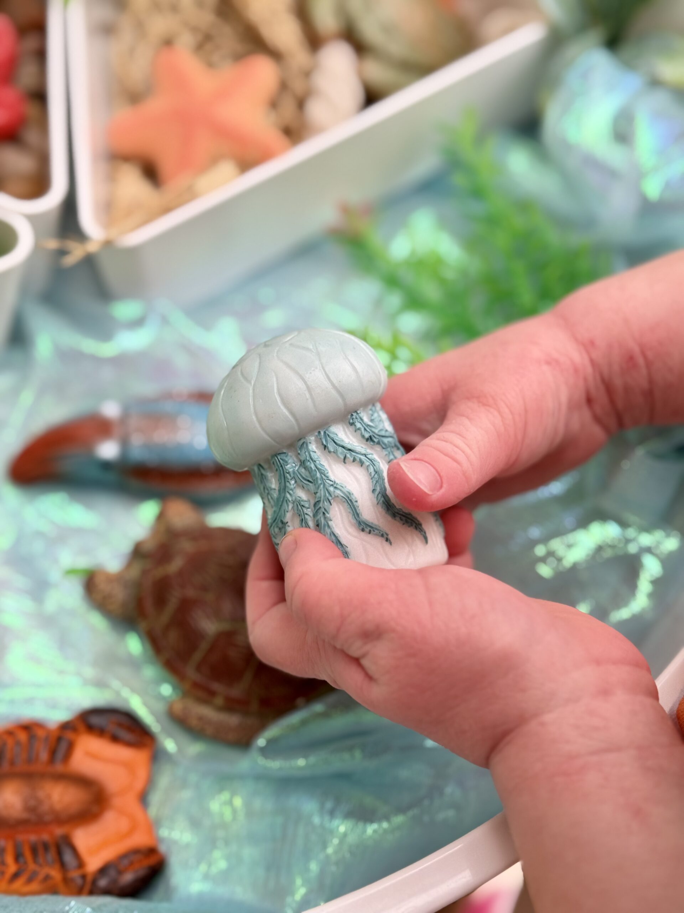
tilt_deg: -59.4
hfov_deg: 30.3
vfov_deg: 39.7
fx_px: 1265
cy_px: 456
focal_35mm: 48
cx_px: 342
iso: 64
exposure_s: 1/170
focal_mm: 6.76
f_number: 1.78
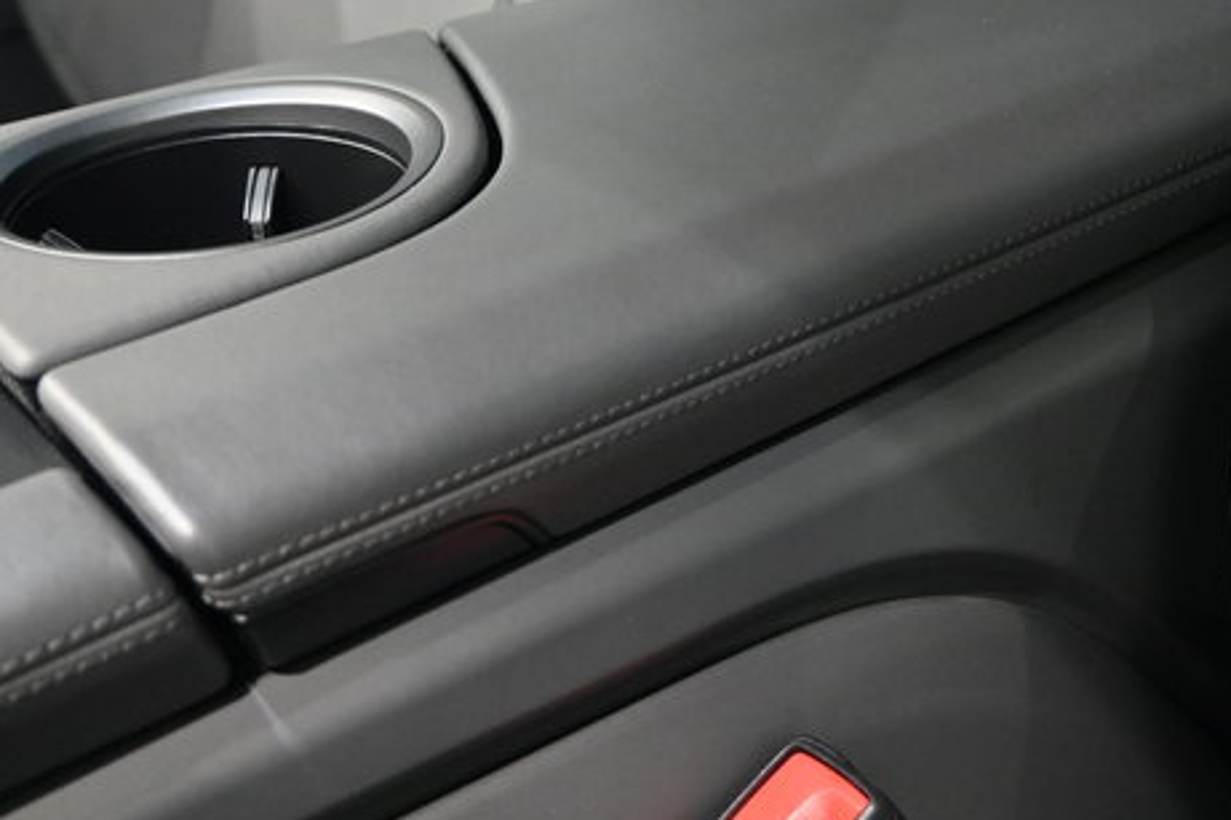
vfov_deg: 23.9
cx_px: 555
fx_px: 1923
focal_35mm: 56
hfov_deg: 35.5
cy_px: 254
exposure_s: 1/80
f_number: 4
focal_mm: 22.5
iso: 3200
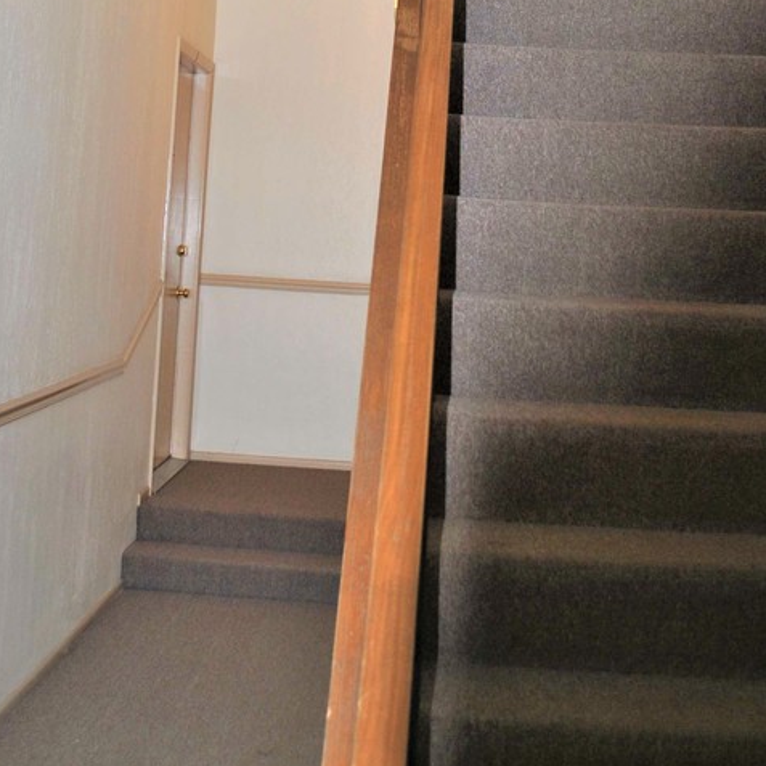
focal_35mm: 52
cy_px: 122
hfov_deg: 32.8
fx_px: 1302
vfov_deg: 31.7
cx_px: 357
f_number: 3.5
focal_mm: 18
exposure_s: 1/60
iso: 200
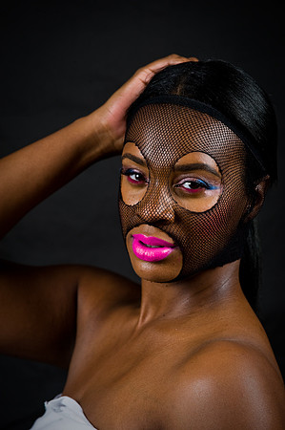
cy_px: 215
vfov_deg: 10.3
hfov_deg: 6.9
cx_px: 142
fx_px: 2380
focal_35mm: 200
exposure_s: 1/125
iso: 200
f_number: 5.6
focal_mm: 200
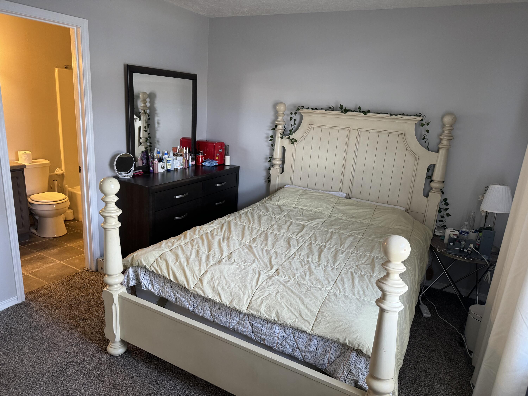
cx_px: 264
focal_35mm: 24
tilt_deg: -14.7
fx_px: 366
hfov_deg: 71.6
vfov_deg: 56.8
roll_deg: -4.4
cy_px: 198
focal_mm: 6.86
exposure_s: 1/60
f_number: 1.78
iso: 250
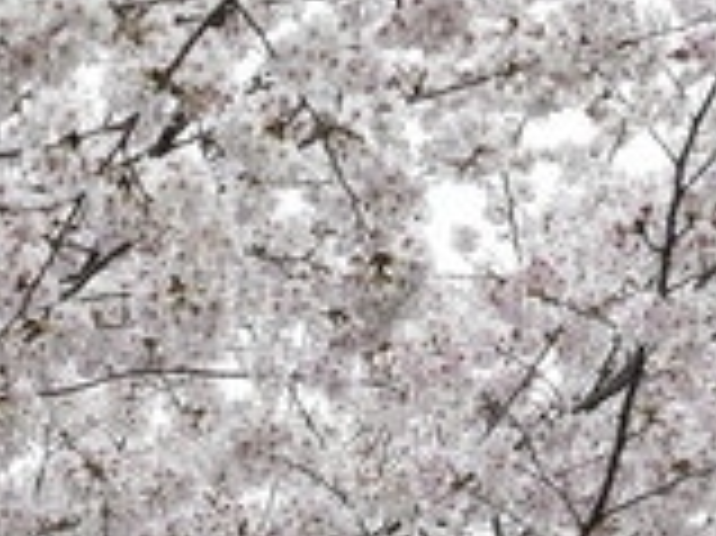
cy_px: 633
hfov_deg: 11.2
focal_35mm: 174
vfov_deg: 8.4
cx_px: -99
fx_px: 3596
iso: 200
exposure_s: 1/400
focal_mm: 23
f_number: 8
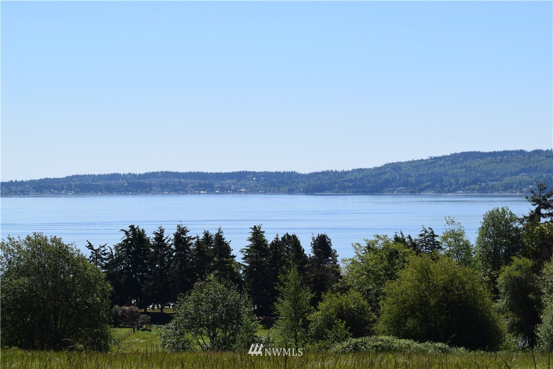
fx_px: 1267
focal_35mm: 82
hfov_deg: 24.6
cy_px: 184
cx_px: 276
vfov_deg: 16.6
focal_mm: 55
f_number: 11
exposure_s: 1/500
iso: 200
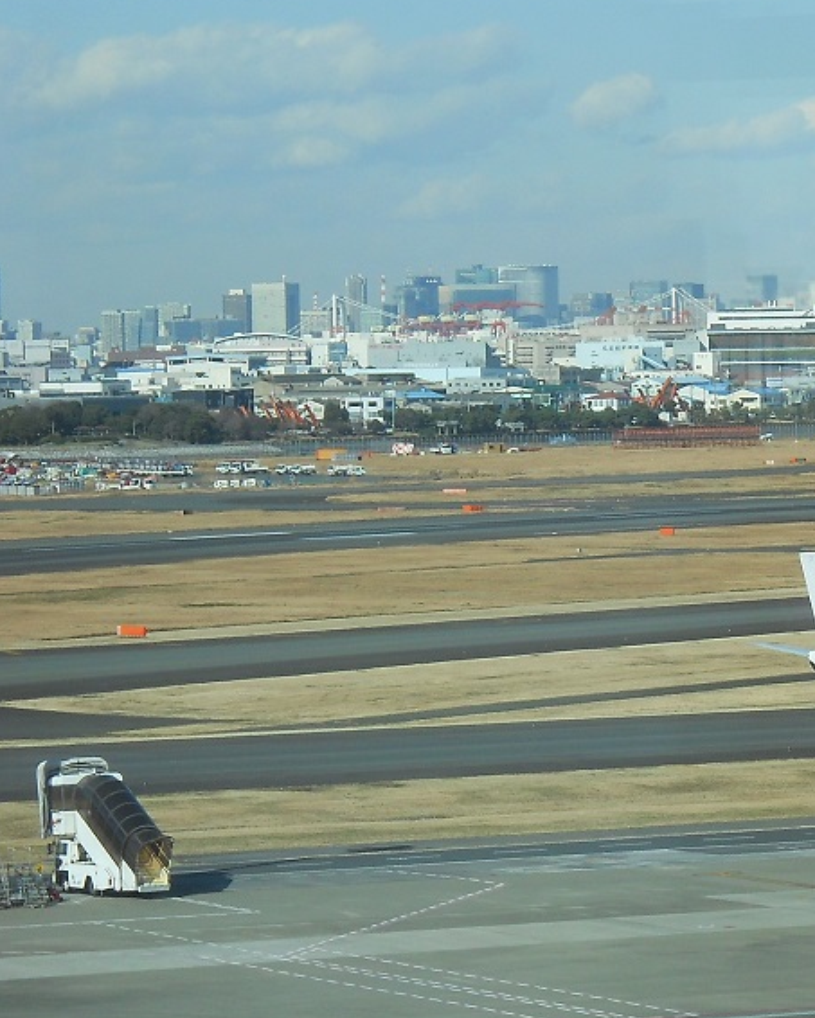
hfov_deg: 7.0
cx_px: 874
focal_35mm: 219
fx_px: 6601
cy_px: 664
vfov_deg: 8.8
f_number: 6
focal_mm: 20.49
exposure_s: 1/320
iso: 80
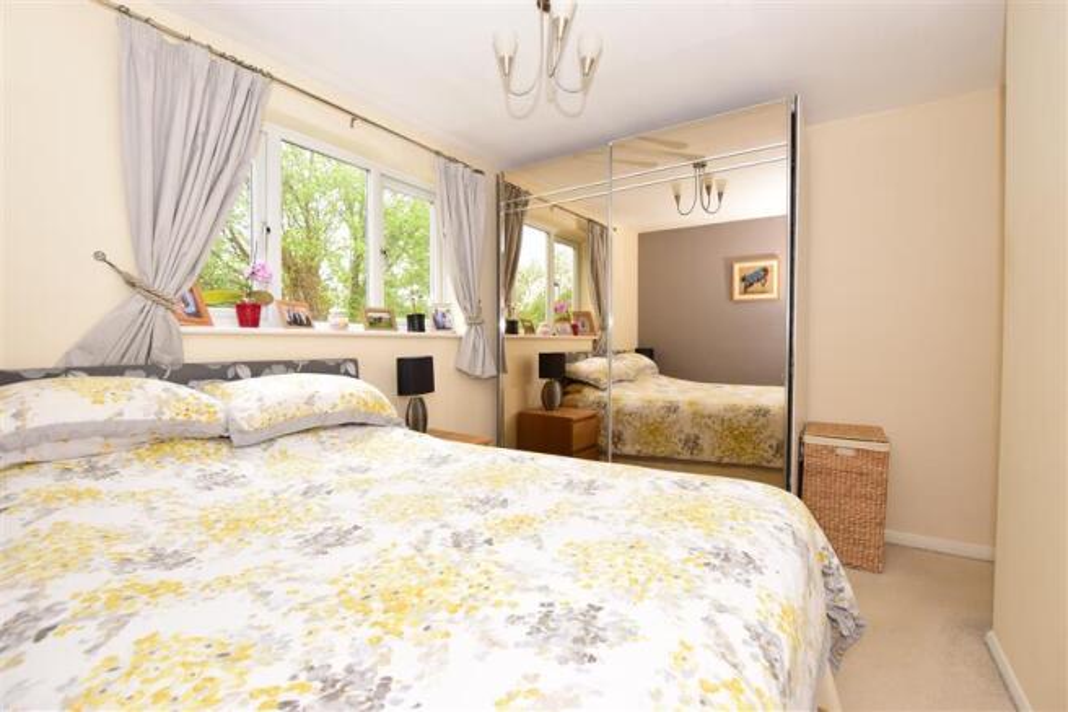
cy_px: 356
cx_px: 534
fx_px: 445
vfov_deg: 77.3
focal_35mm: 15
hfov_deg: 100.4
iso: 400
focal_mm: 10
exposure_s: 1/60
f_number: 8
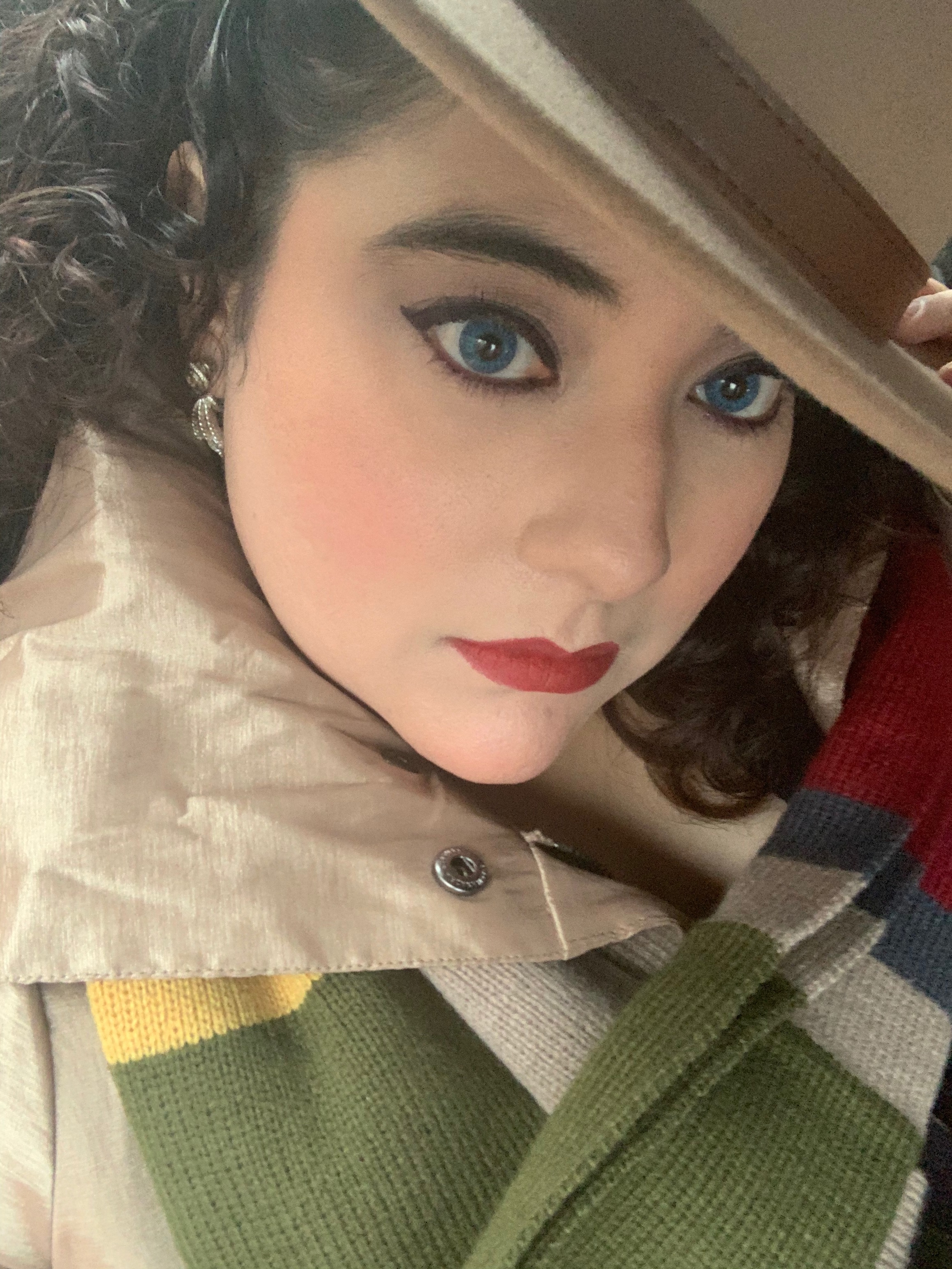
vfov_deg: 56.8
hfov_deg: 44.2
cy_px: 634
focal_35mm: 32
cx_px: 476
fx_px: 1173
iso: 320
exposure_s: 1/39
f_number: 2.2
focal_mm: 2.87
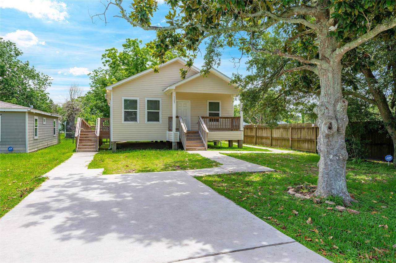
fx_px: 264
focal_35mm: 24
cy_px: 132
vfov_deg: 53.0
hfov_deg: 73.8
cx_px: 198
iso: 125
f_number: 10
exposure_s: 1/160
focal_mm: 24
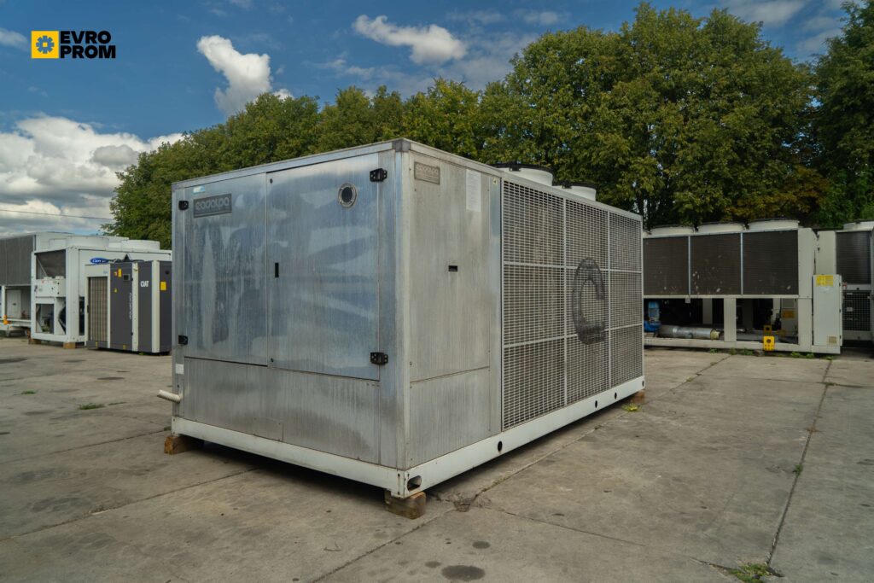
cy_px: 292
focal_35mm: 24
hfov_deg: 73.7
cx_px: 437
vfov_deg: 53.1
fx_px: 583
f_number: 4
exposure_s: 1/320
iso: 100
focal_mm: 24
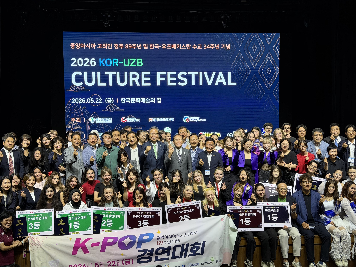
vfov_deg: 30.3
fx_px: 494
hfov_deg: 39.7
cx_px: 178
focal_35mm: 48
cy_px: 134
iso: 200
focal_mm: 6.76
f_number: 1.78
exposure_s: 1/50
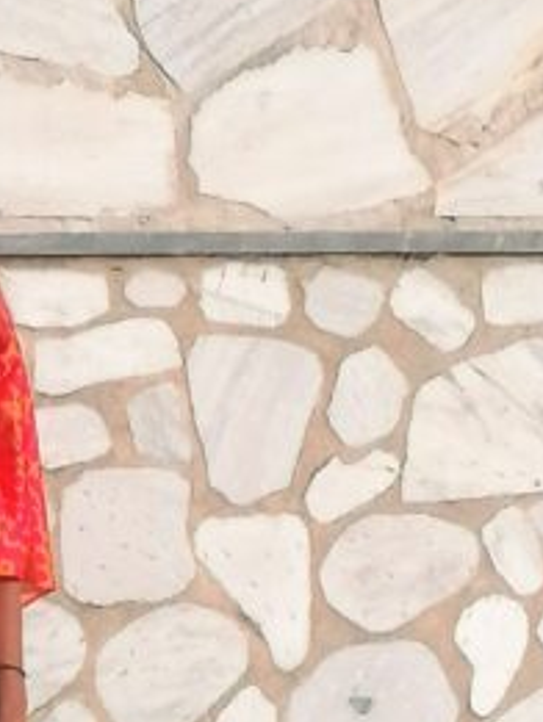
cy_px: 786
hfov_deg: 9.0
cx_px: -25
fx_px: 3406
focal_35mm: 163
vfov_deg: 11.9
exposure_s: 1/1572
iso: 50
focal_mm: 4.75
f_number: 1.8
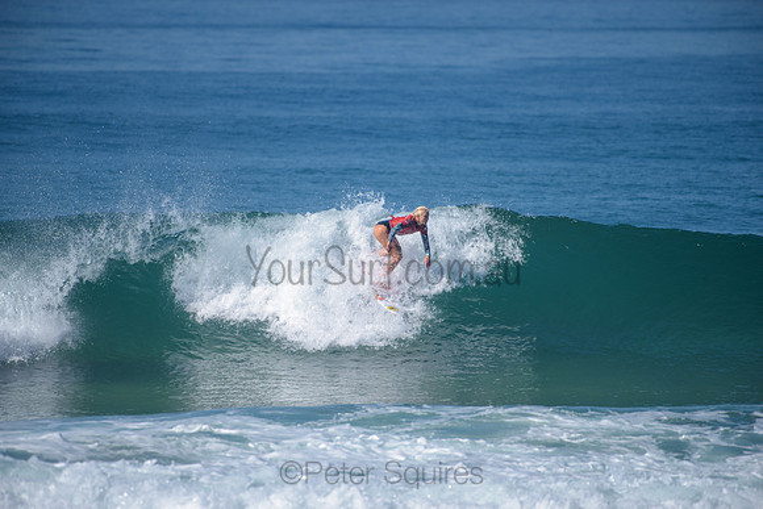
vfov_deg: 2.8
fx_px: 10599
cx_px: 382
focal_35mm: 500
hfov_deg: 4.1
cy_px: 254
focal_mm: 500
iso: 160
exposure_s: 1/2000
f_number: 5.6
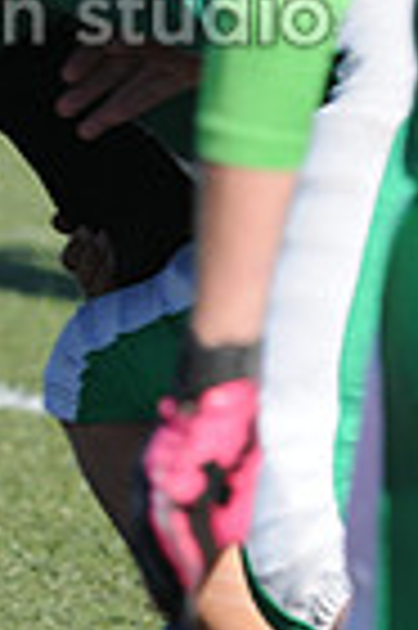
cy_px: -198
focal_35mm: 1866
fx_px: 32578
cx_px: -290
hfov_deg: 0.7
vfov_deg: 1.1
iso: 200
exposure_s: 1/500
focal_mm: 300
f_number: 7.1
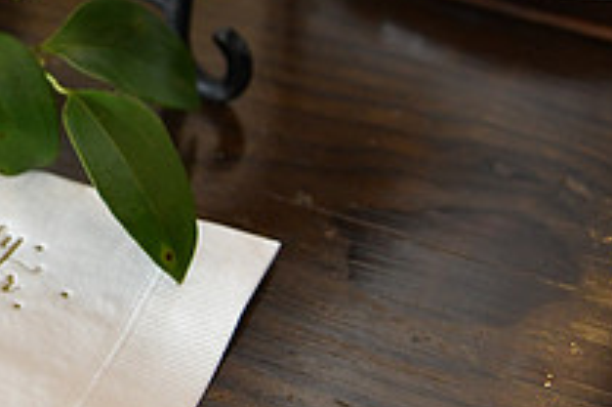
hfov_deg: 19.2
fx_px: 1699
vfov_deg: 13.4
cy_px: -16
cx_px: -138
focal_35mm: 100
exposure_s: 1/250
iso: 1000
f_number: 2.8
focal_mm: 24
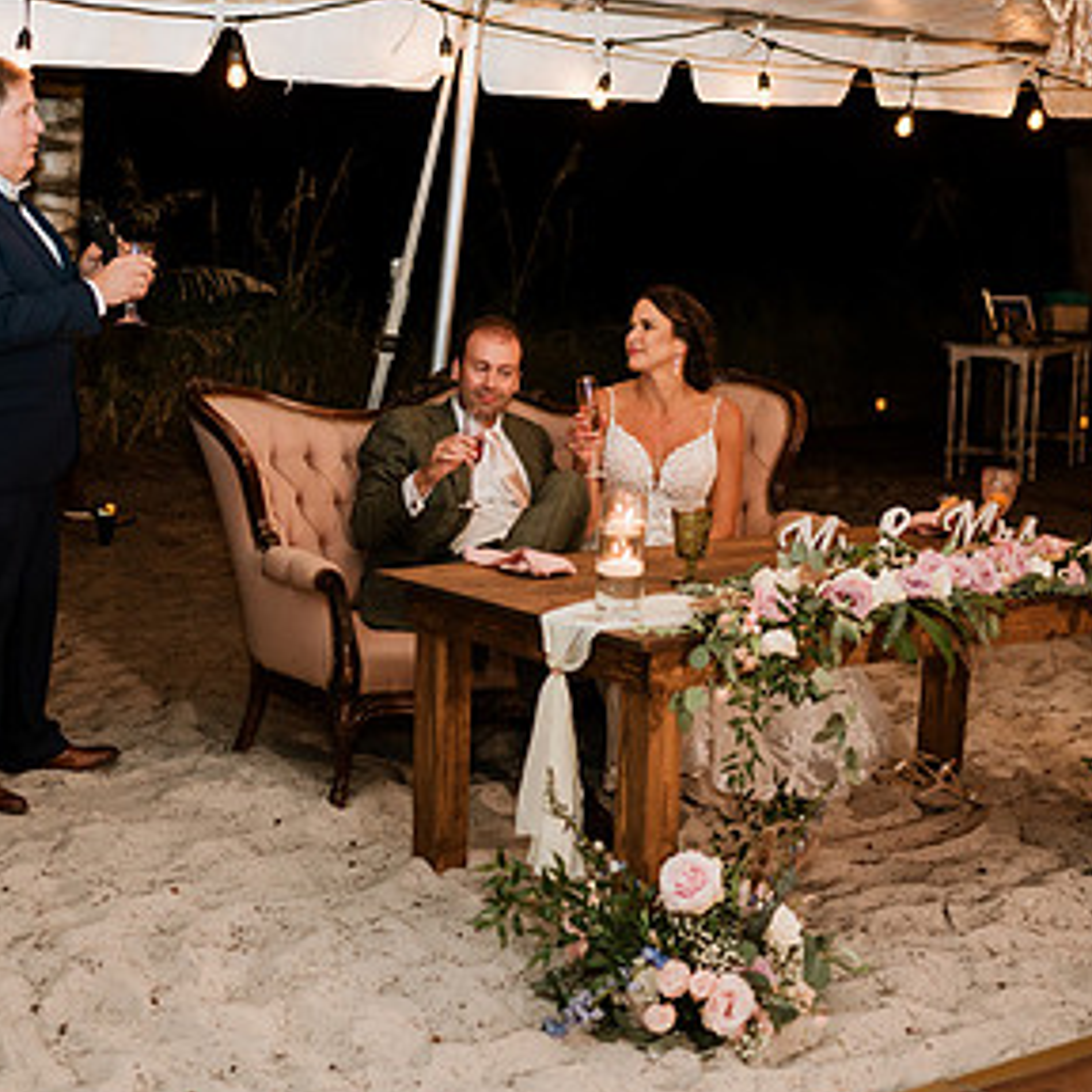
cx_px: 391
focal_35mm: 60
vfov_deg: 28.6
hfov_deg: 28.5
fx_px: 2141
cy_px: 518
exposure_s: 1/160
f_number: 2
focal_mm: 35
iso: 500
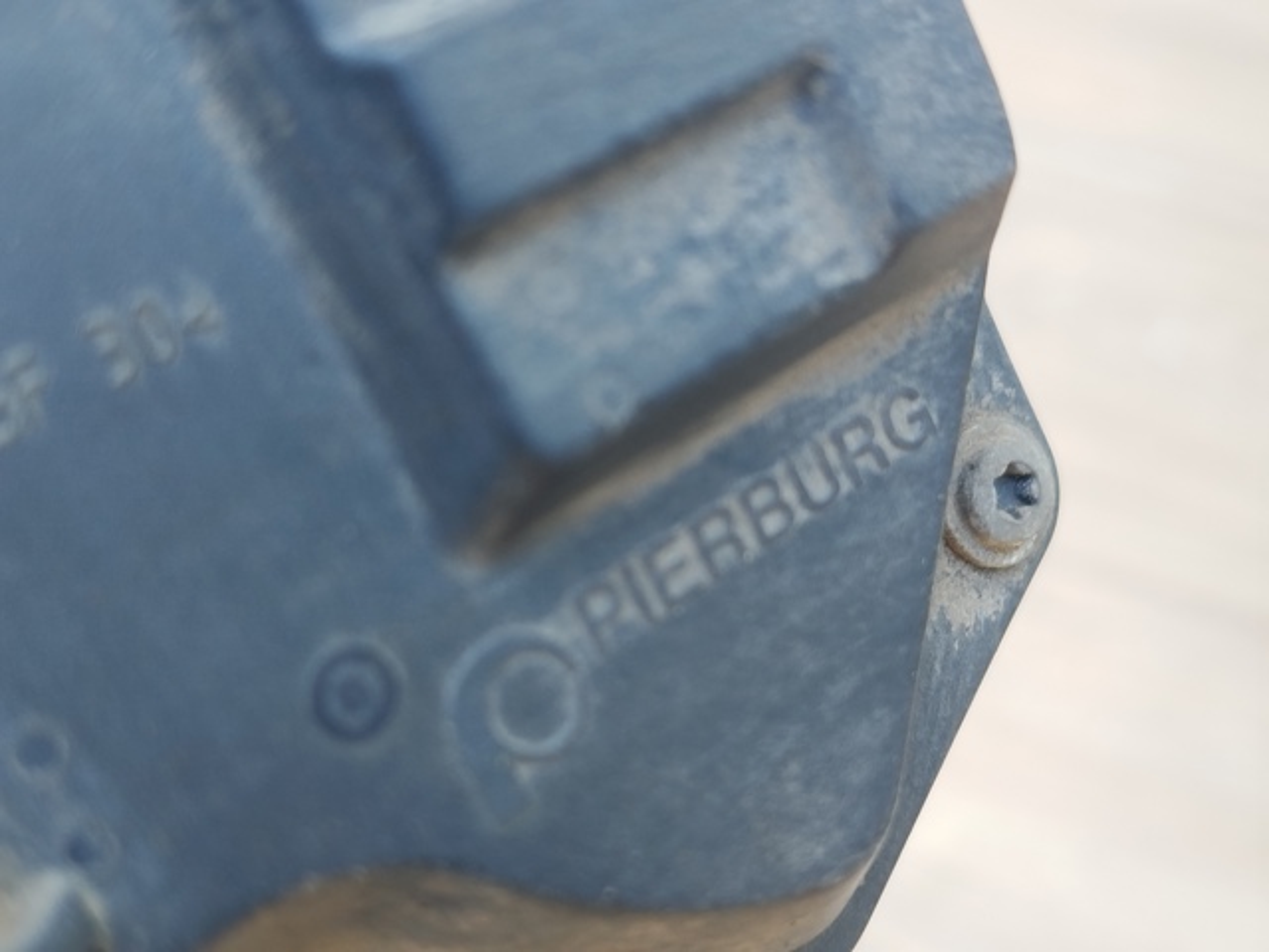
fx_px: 1760
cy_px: 476
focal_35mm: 48
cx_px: 634
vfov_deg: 30.3
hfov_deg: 39.7
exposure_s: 1/50
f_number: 1.7
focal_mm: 5.31
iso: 125
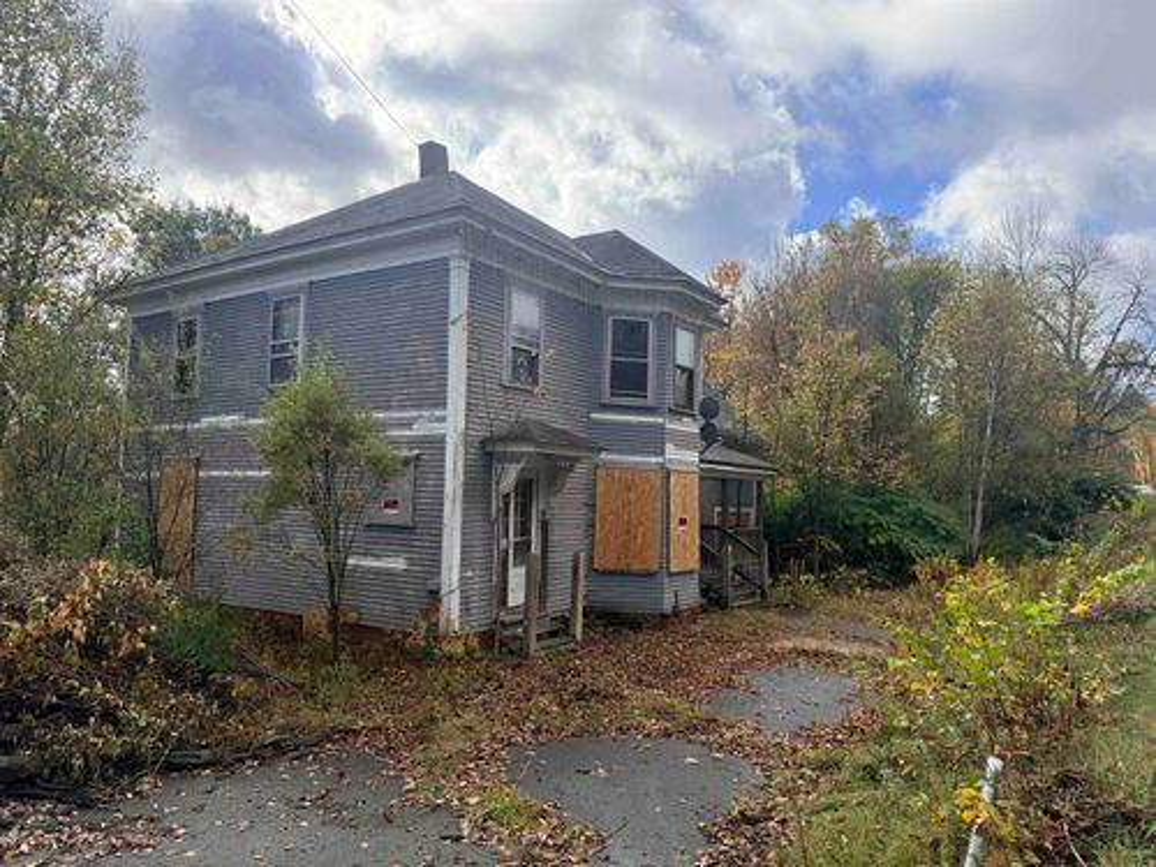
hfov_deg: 71.6
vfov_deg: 56.8
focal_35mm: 24
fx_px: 801
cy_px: 434
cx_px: 578
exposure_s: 1/4167
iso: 100
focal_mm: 6.76
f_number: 1.78
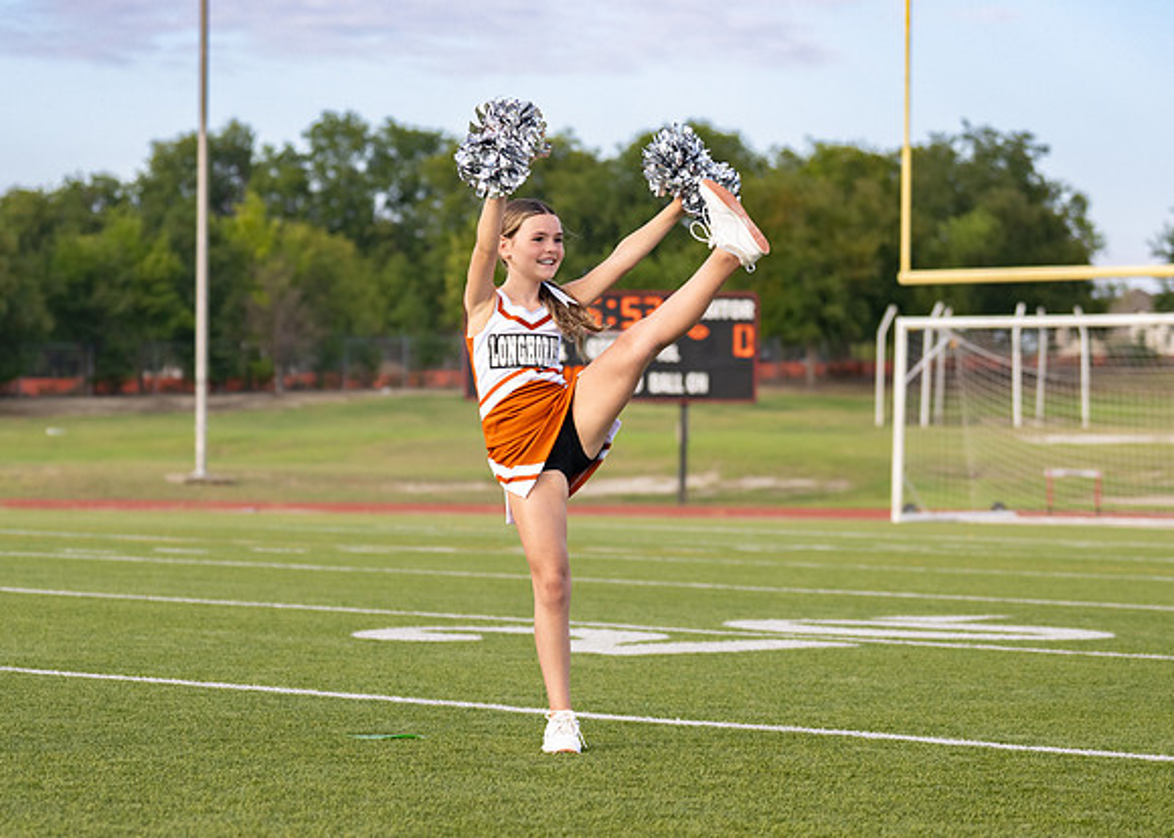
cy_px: 491
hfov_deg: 16.8
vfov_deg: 12.0
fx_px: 3984
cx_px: 479
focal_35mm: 120
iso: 400
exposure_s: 1/2500
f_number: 2.8
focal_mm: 70
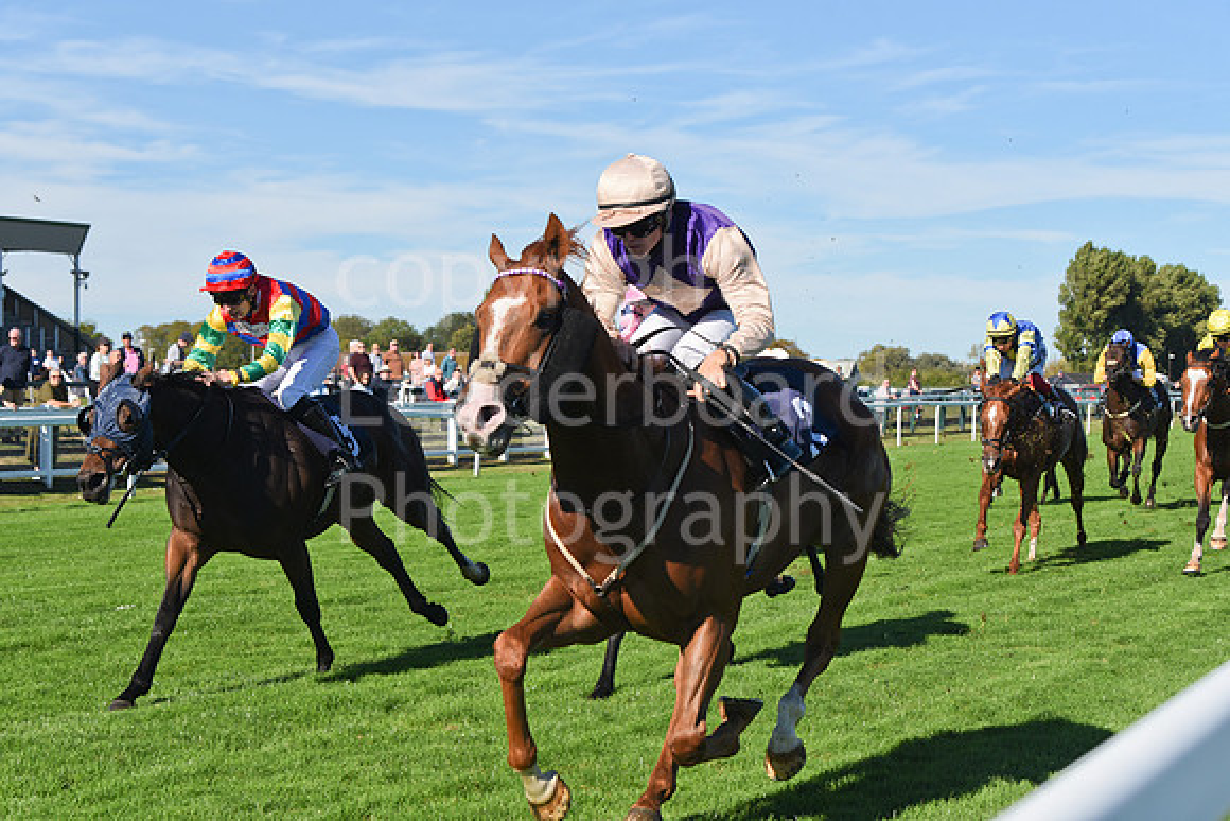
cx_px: 615
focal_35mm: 70
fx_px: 2392
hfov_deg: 28.8
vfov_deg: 19.5
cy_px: 410
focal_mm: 70
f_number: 6.3
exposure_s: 1/2500
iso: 400
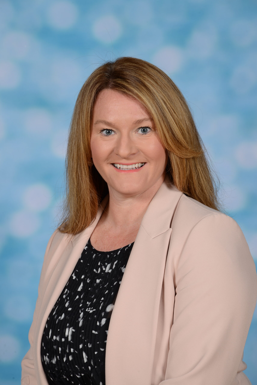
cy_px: 192
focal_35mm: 120
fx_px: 1284
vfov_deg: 17.1
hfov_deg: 11.4
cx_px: 128
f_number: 11
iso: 100
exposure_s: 1/160
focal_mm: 120
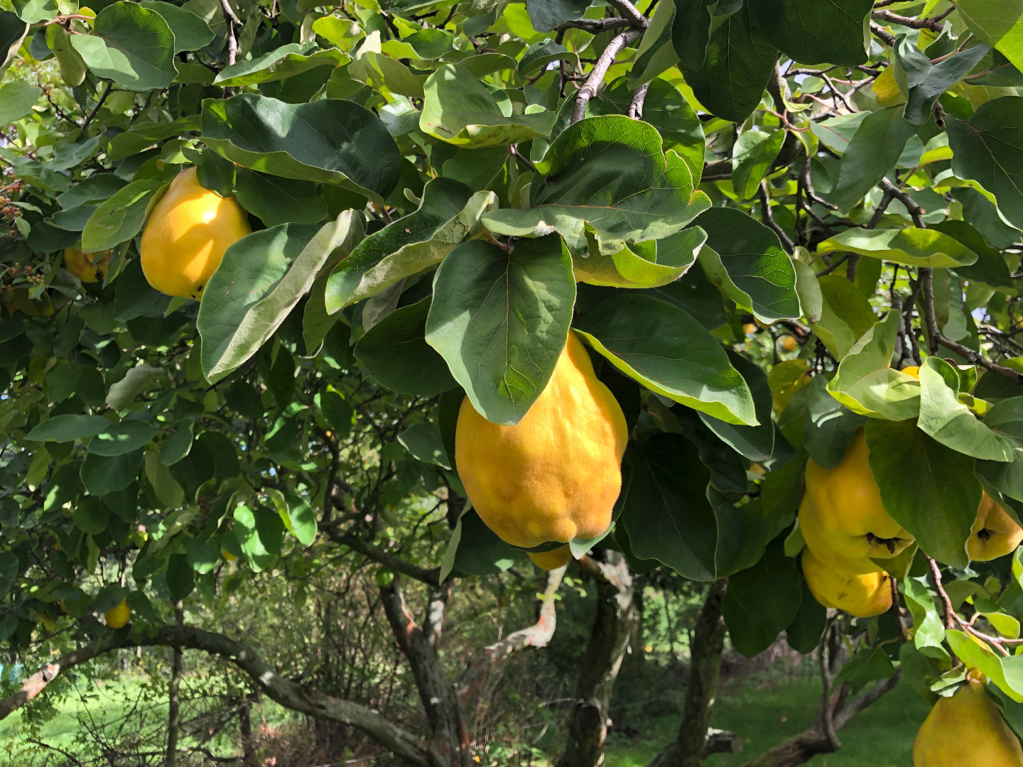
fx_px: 827
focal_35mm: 28
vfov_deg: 49.7
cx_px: 512
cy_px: 384
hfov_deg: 63.4
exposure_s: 1/279
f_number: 1.8
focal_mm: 4
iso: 20
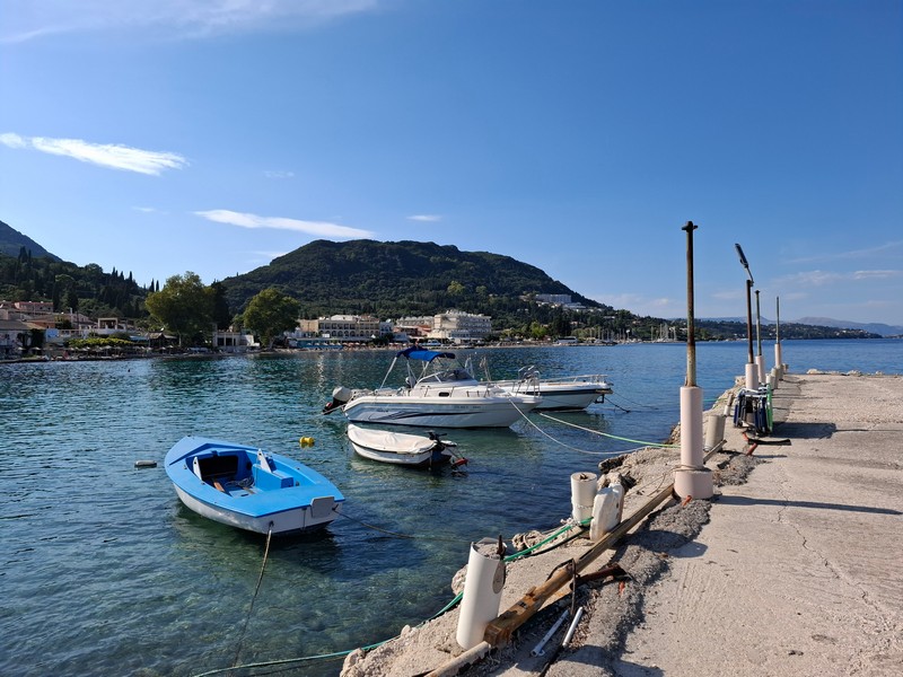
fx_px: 600
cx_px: 452
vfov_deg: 58.9
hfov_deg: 73.9
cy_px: 338
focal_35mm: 23
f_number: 1.8
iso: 50
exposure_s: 1/2160
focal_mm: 5.54
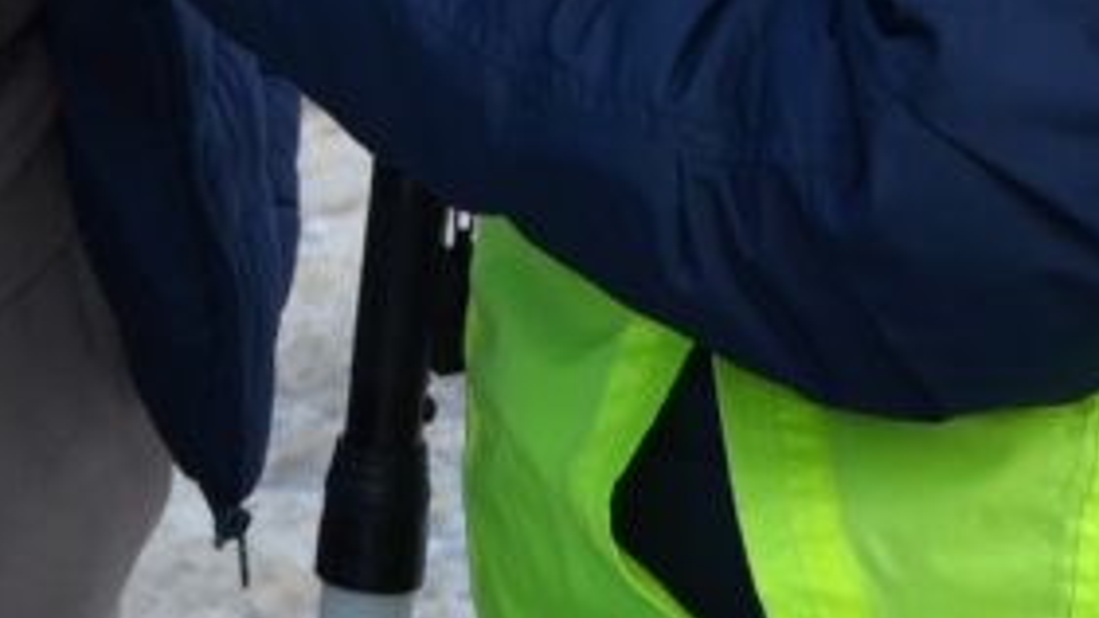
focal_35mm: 201
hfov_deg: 10.6
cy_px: -759
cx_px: -47
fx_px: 5857
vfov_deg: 5.8
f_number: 7.1
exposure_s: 1/200
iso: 100
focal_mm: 30
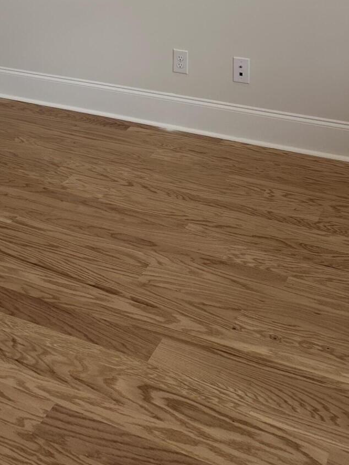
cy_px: -60
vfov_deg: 30.0
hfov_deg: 24.8
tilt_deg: -5.2
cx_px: 25
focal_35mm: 57
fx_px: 766
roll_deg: +0.1
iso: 80
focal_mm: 6.86
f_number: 1.78
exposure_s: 1/271
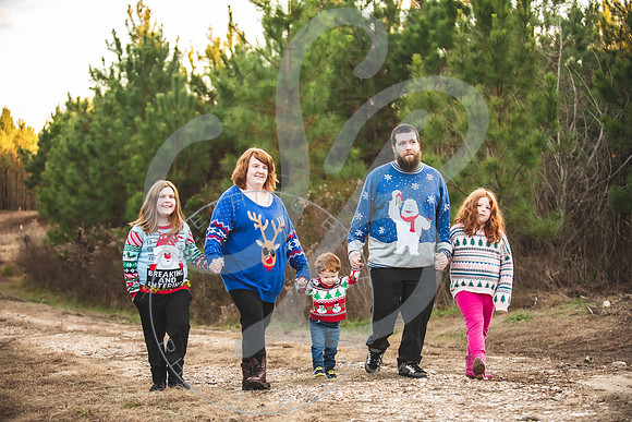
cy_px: 211
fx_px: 1229
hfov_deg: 28.8
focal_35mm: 70
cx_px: 316
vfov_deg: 19.5
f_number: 2.8
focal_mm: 70
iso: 800
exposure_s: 1/320
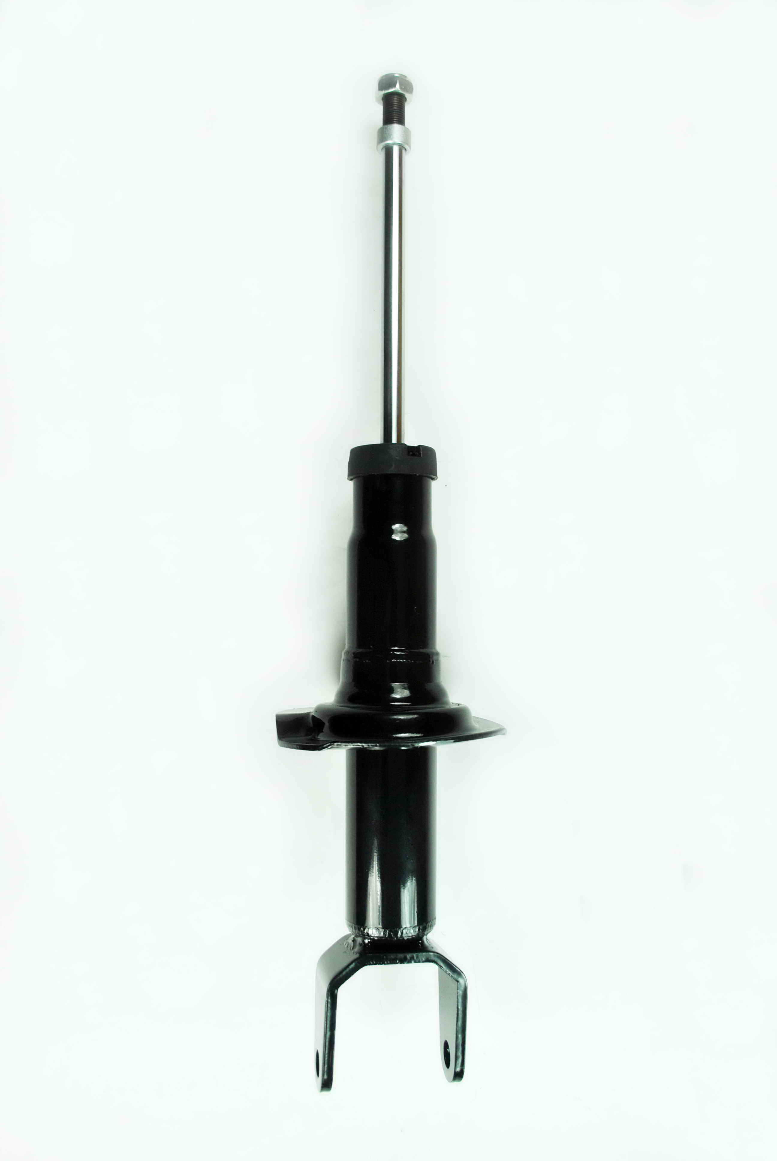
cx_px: 388
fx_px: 1065
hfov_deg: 40.1
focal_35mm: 33
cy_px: 580
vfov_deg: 57.2
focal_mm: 22
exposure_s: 1/100
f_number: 5
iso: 100
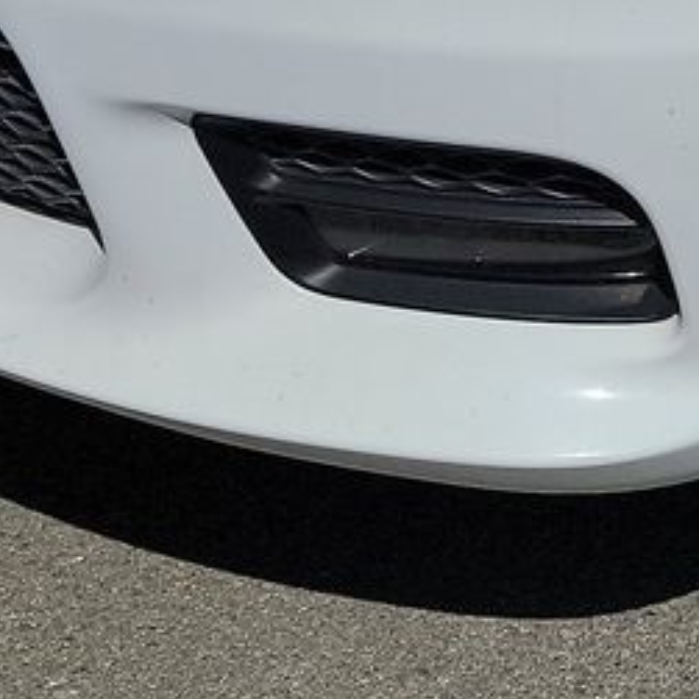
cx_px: 799
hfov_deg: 12.7
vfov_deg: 11.5
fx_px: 3084
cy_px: -757
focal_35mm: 135
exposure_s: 1/2913
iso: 50
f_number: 1.8
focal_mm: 6.7
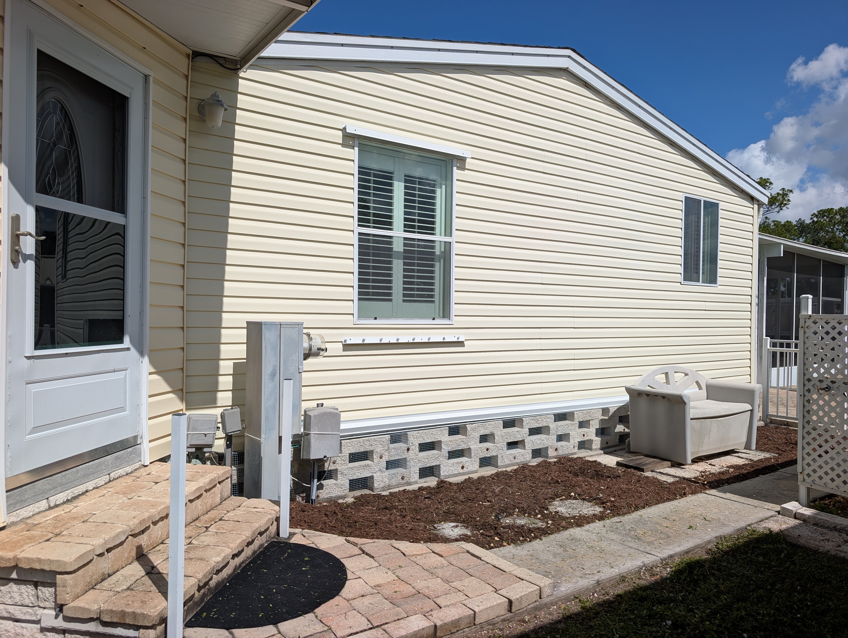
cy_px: 319
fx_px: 589
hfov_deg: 71.5
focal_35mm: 24
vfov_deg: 56.9
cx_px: 424
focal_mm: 6.9
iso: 34
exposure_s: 1/3058
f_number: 1.68
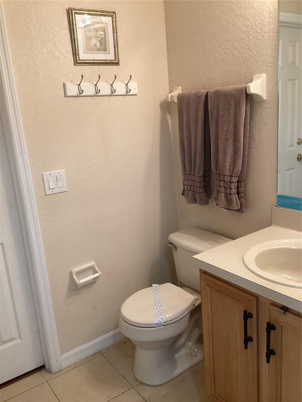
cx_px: 151
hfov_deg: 45.4
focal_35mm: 31
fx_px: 361
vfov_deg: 58.4
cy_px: 201
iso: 250
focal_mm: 3.3
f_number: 2.4
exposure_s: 1/60
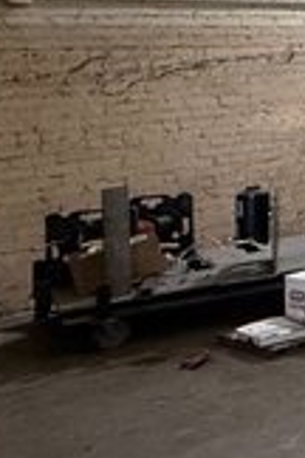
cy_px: 8
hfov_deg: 9.8
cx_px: 1045
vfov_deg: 27.7
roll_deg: +0.5
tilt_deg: +1.1
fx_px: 877
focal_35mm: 69
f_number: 2.2
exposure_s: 1/120
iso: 400
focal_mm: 2.22
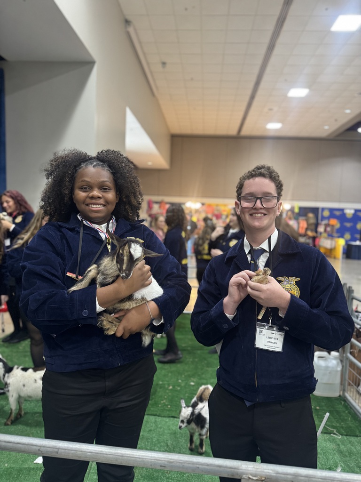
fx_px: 334
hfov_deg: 56.8
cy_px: 241
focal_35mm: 24
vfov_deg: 71.6
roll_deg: -1.4
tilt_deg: -3.6
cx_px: 180
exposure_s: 1/60
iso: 400
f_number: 1.78
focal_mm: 6.76
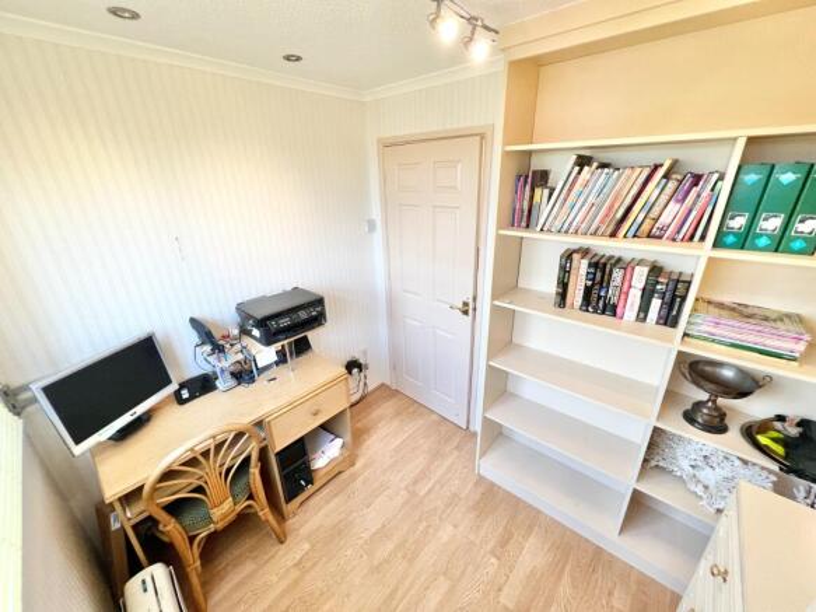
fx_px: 306
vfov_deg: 89.9
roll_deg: +1.9
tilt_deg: -22.4
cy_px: 306
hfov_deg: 106.2
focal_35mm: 13
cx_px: 408
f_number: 1.8
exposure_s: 1/100
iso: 125
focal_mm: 1.57
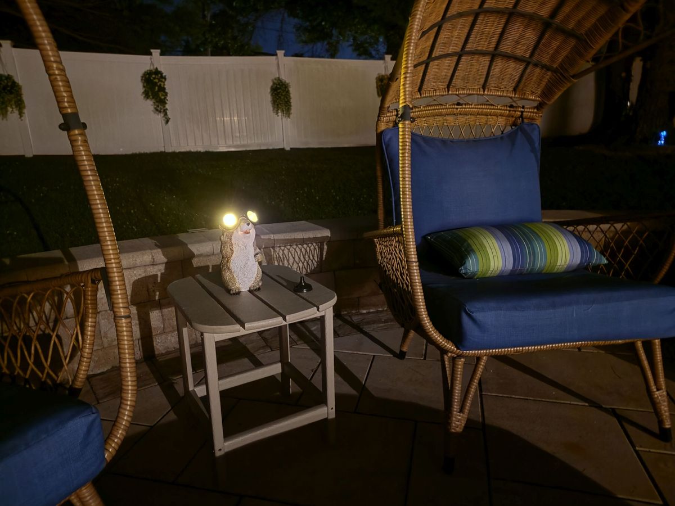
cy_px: 253
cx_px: 338
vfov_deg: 58.9
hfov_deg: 73.9
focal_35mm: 23
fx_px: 448
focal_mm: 6.25
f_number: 1.7
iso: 2000
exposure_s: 1/3.45
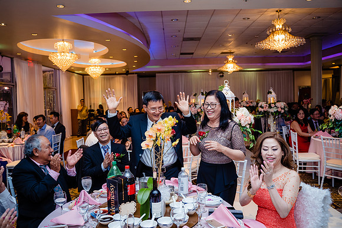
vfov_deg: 46.4
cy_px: 114
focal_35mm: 28
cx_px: 171
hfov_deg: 65.5
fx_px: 266
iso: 1600
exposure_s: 1/160
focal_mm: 28
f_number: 3.5
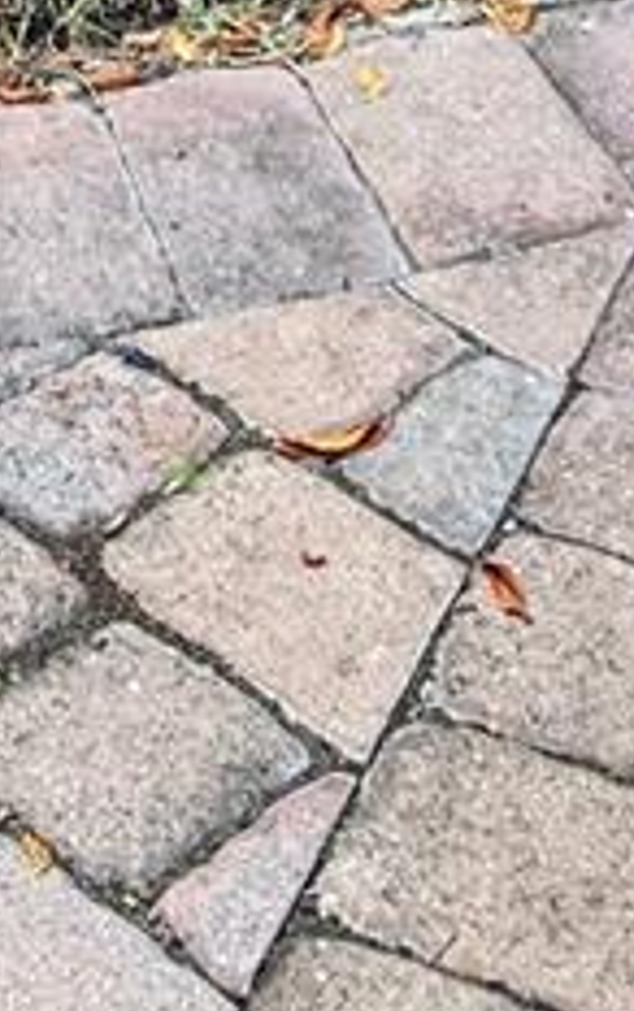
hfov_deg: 9.1
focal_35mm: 142
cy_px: -1493
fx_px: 3918
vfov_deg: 11.7
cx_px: -200
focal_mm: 4.25
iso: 25
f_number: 1.8
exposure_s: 1/214
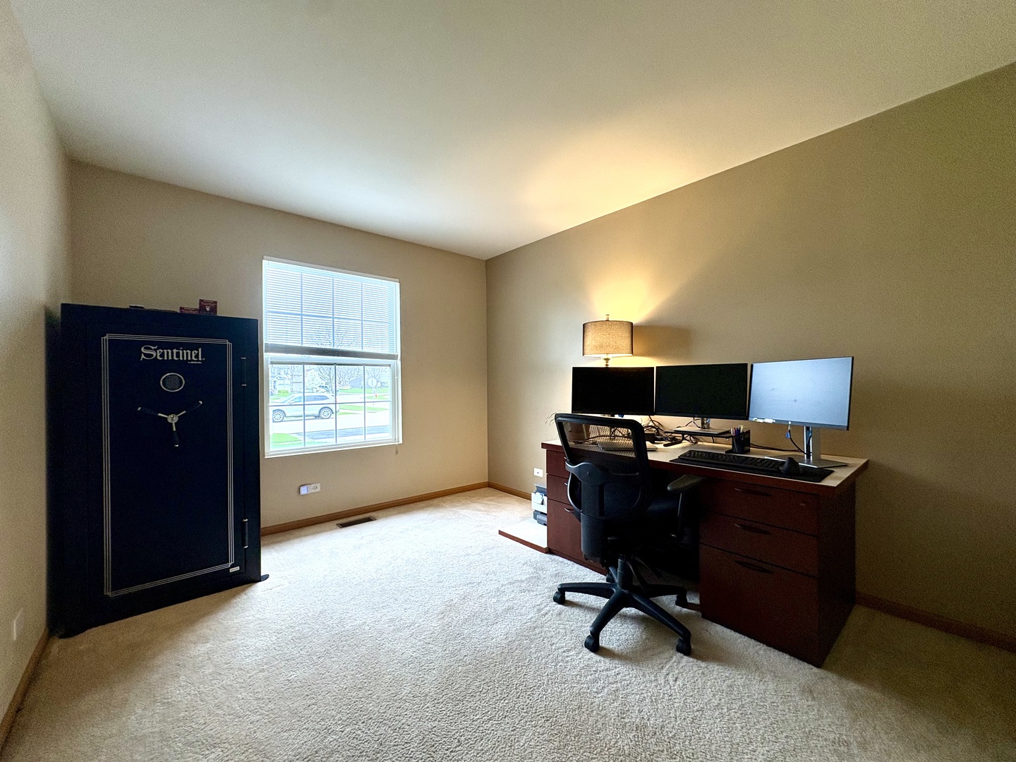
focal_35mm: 14
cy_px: 381
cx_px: 508
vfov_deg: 85.7
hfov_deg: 102.1
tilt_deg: +0.0
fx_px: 411
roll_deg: +0.8
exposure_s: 1/120
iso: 200
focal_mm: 2.22
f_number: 2.2
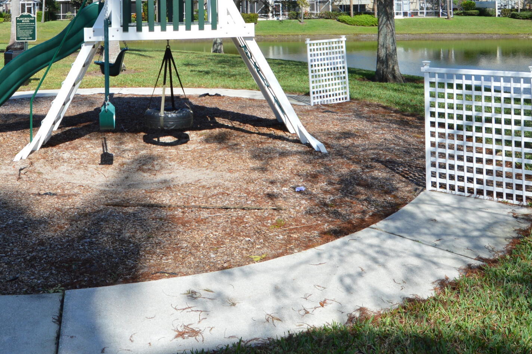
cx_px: 190
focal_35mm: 38
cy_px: 0
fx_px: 561
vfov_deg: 32.2
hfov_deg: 50.1
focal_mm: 12
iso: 100
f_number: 8
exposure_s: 1/250
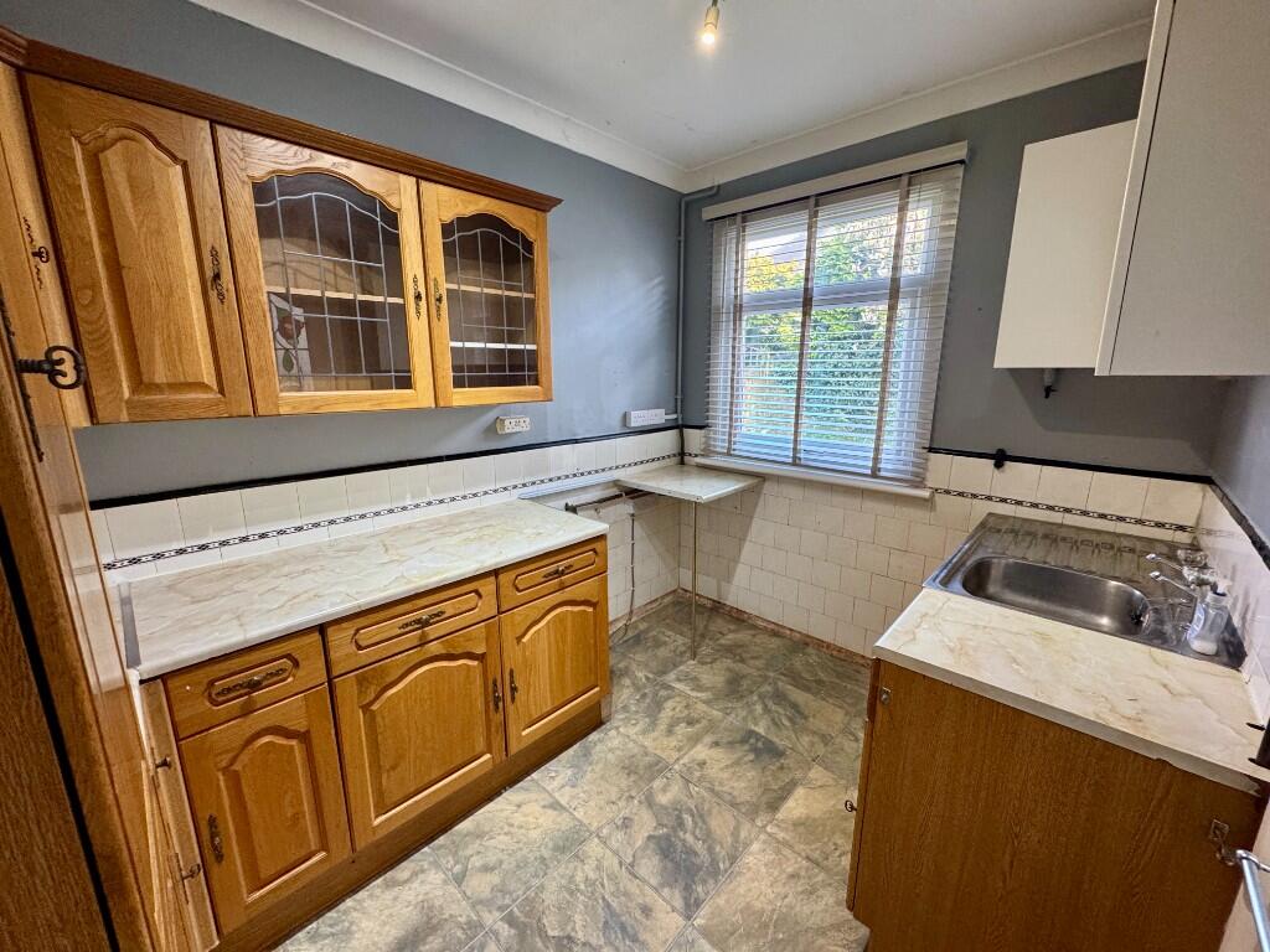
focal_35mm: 14
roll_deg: +0.1
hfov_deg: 102.1
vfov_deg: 85.7
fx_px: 514
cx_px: 635
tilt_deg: -12.2
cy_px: 476
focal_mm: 2.22
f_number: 2.2
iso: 250
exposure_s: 1/100
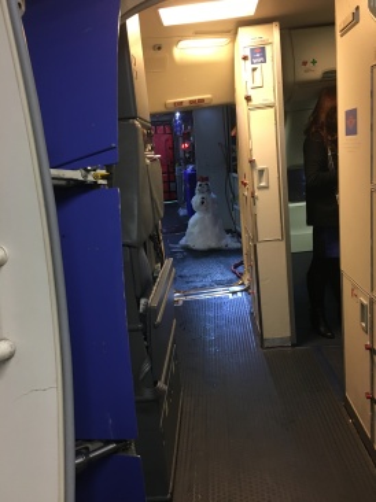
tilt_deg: -14.6
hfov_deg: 48.2
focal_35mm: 29
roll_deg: +6.8
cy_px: 251
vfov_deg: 61.7
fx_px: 420
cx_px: 188
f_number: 2.2
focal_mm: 4.15
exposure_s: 1/30
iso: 160
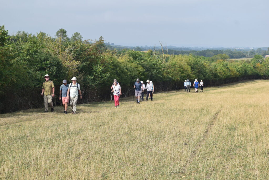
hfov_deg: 24.6
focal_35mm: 82
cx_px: 134
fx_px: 617
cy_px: 90
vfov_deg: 16.6
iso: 200
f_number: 10
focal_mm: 55
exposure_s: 1/400
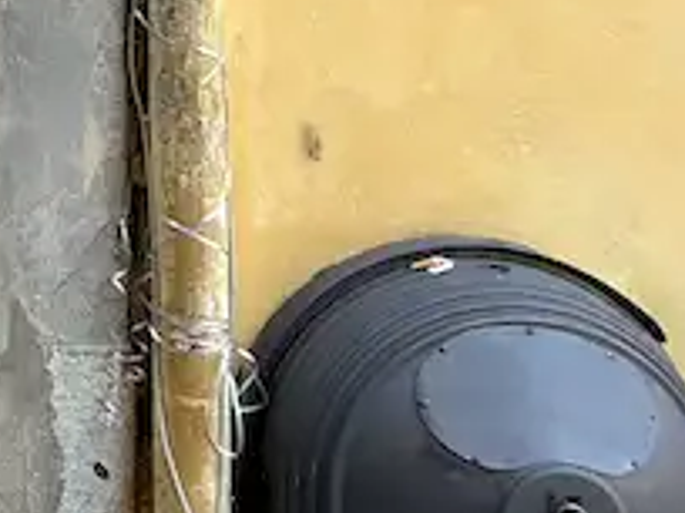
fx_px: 2098
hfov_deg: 15.1
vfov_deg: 13.4
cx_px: -685
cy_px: -181
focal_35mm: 106
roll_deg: +0.3
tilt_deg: +2.0
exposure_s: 1/99
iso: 50
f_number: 2.2
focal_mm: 2.22
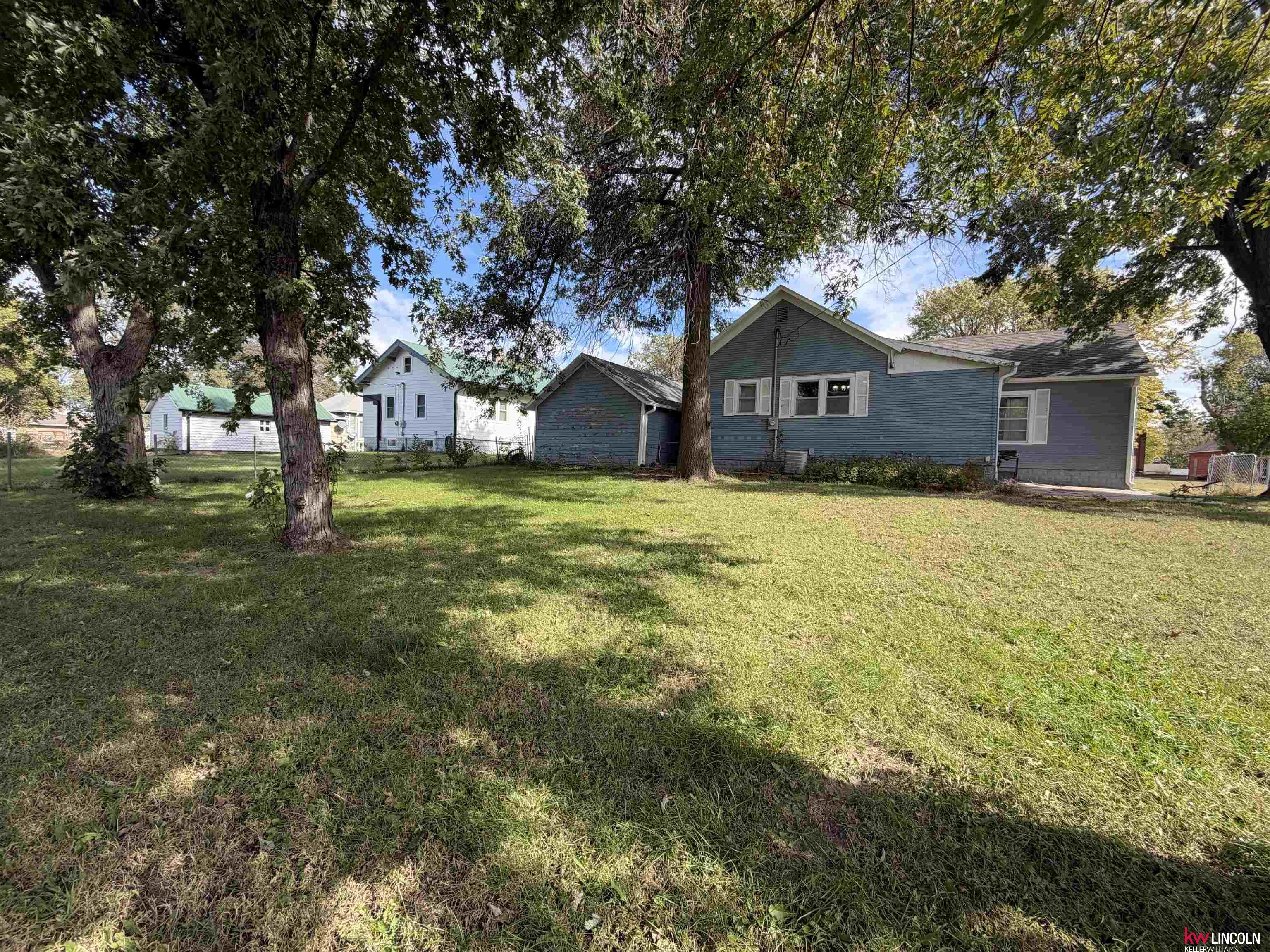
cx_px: 635
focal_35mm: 14
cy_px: 476
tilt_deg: -1.8
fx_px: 514
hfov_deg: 102.1
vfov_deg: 85.7
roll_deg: -1.3
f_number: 2.2
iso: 50
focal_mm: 2.22
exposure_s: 1/502
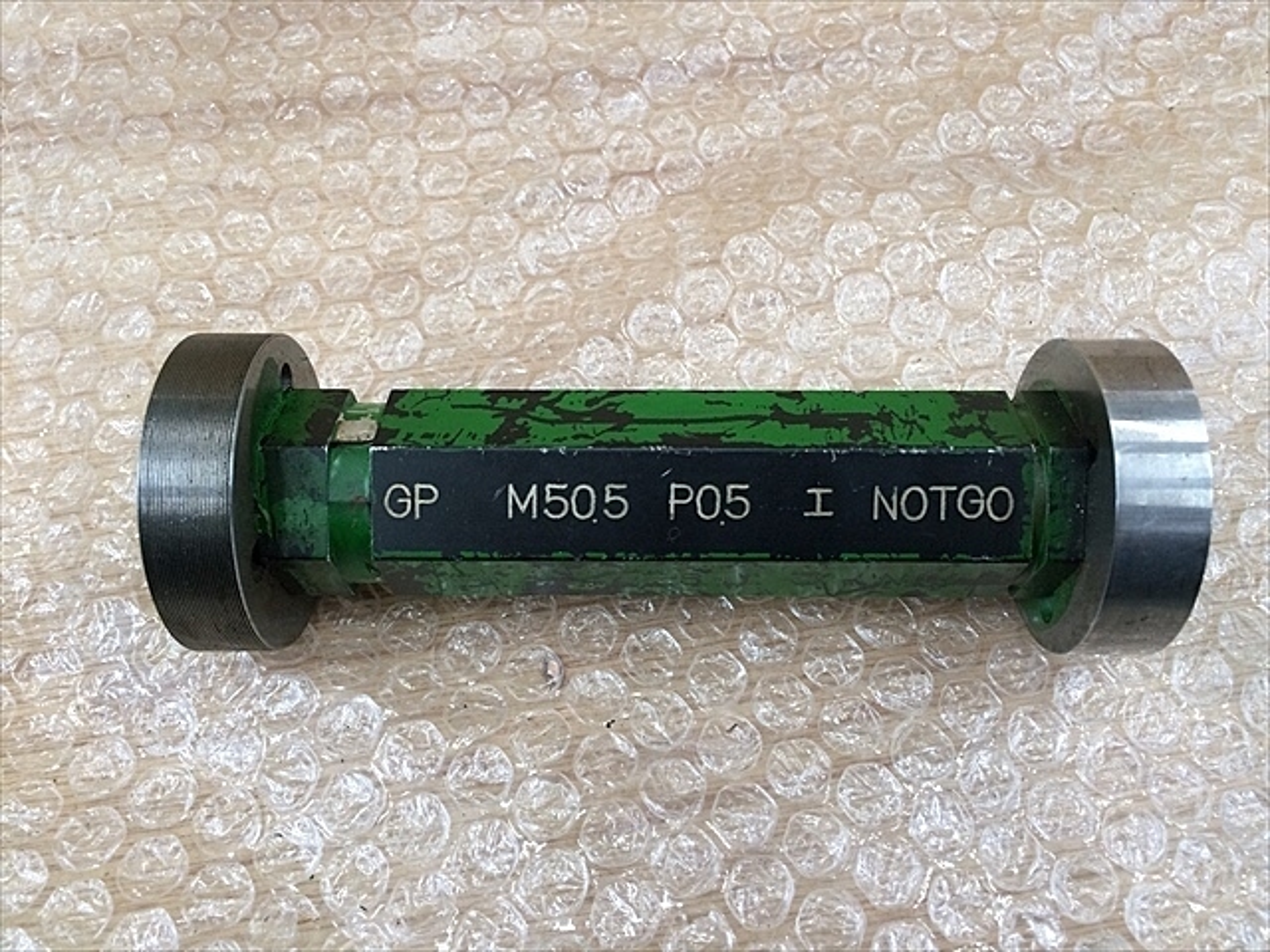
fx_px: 1064
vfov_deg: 48.2
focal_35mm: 29
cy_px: 476
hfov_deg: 61.7
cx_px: 635
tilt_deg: -64.0
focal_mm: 4.15
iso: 64
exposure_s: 1/30
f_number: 2.2
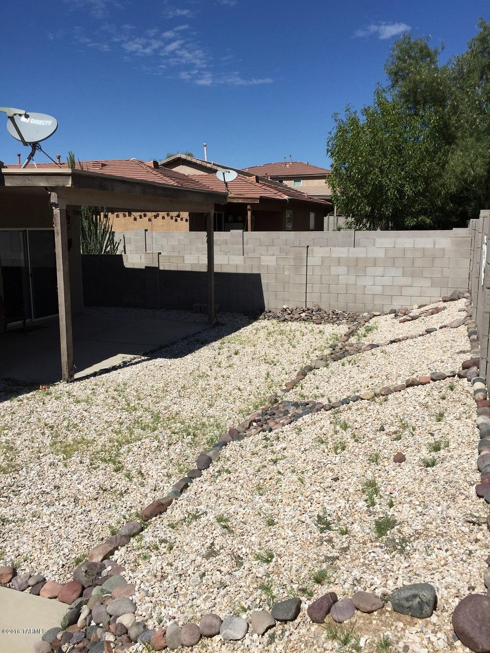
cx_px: 245
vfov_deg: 61.7
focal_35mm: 29
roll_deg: +1.0
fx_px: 547
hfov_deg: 48.2
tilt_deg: -10.2
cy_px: 326
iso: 32
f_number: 2.2
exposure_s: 1/4405
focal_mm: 4.15
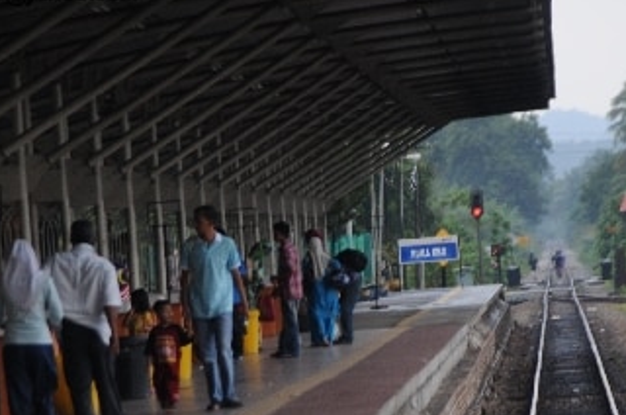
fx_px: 8139
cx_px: 342
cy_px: 280
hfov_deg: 4.4
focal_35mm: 469
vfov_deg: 2.9
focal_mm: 200
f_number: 6.3
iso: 400
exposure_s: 1/320
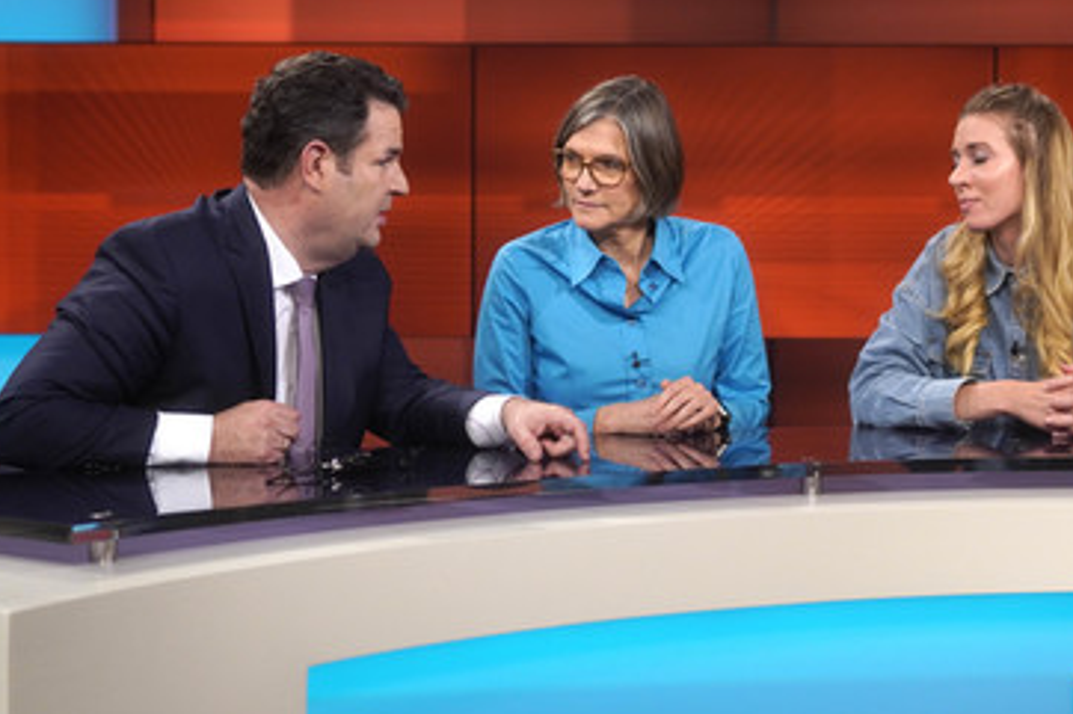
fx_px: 1668
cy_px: 302
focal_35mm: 56
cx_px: 645
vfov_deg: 24.1
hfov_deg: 35.5
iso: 640
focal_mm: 30
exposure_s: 1/640
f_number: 1.4
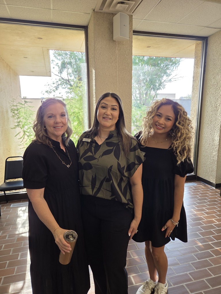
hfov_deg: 58.9
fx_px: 196
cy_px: 147
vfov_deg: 73.9
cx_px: 110
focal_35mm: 23
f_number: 1.8
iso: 80
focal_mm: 5.4
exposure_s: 1/120
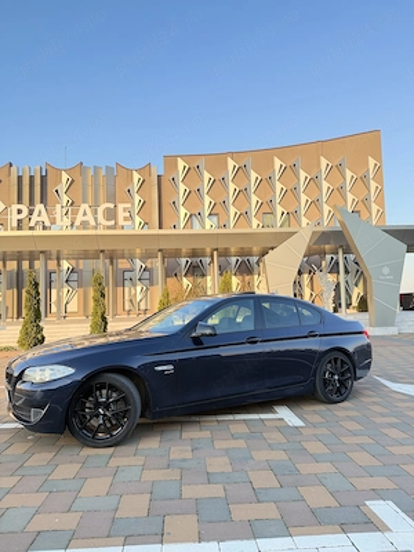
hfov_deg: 56.8
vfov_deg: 71.6
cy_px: 276
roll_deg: +1.8
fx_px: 383
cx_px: 207
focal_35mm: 24
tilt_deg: +3.1
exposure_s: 1/510
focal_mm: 6.76
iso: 100
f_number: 1.78
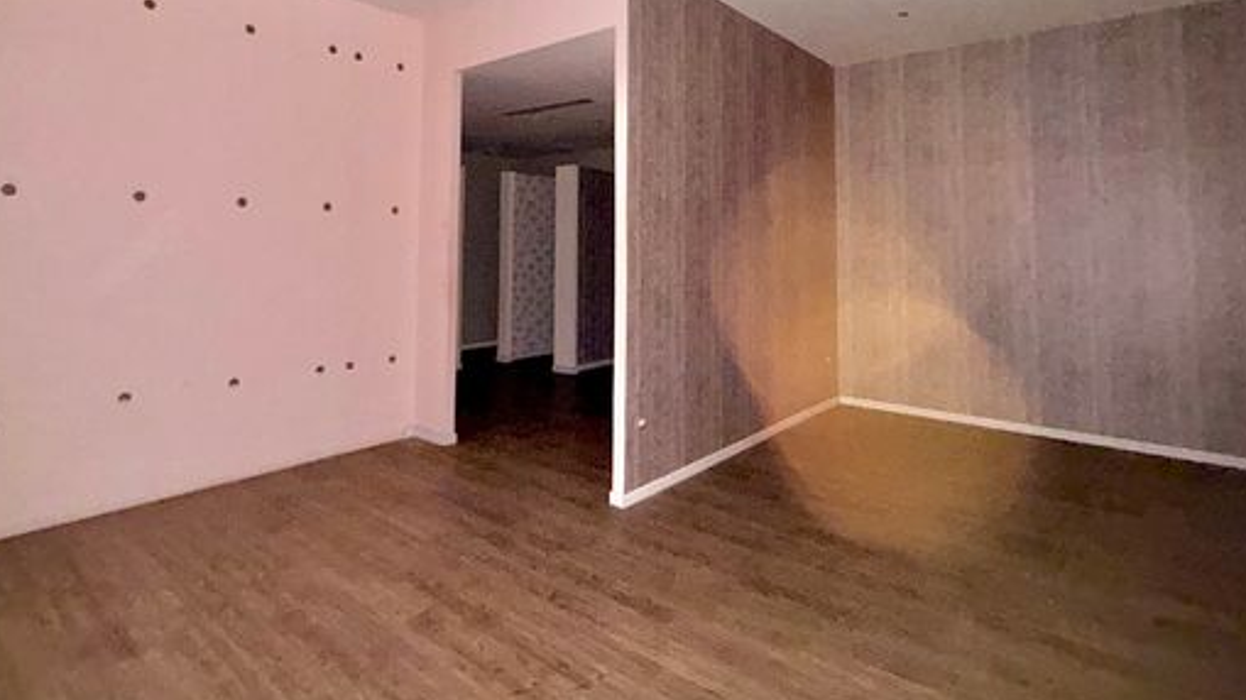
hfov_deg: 86.6
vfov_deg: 54.1
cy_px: 206
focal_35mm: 20
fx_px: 661
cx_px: 589
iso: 800
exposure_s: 1/16
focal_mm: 2.22
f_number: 2.2
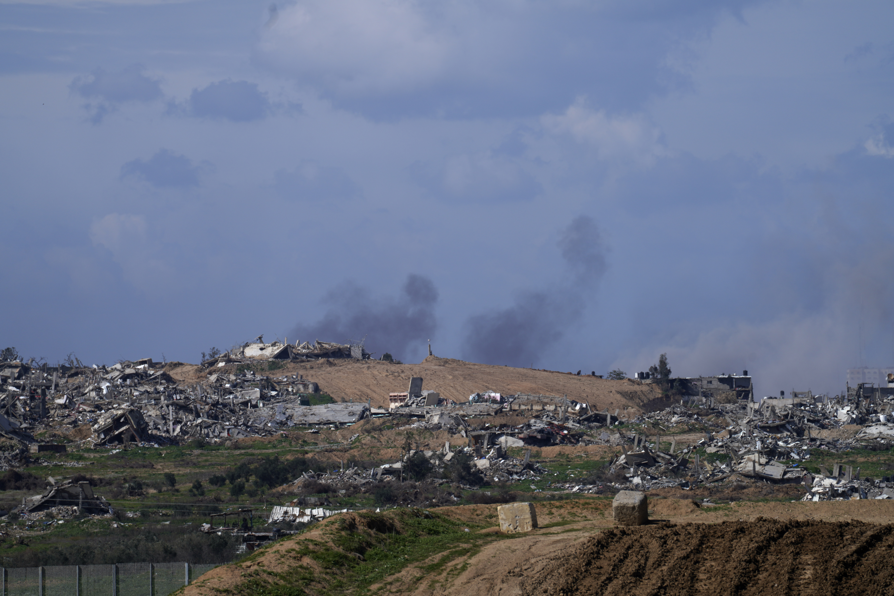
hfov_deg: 5.2
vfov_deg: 3.4
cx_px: 447
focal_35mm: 400
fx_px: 9933
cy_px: 298
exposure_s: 1/1000
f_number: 8
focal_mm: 400
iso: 100
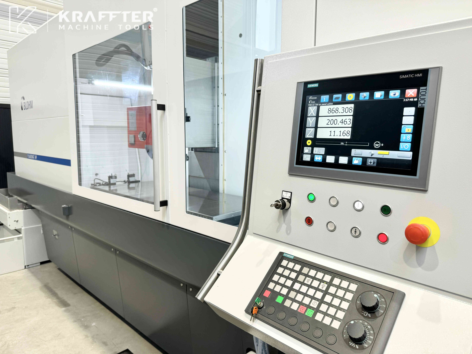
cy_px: 177
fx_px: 327
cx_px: 236
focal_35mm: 24
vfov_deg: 56.8
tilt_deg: -7.0
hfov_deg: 71.6
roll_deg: -0.7
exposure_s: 1/62
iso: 64
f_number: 1.78
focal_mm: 6.76
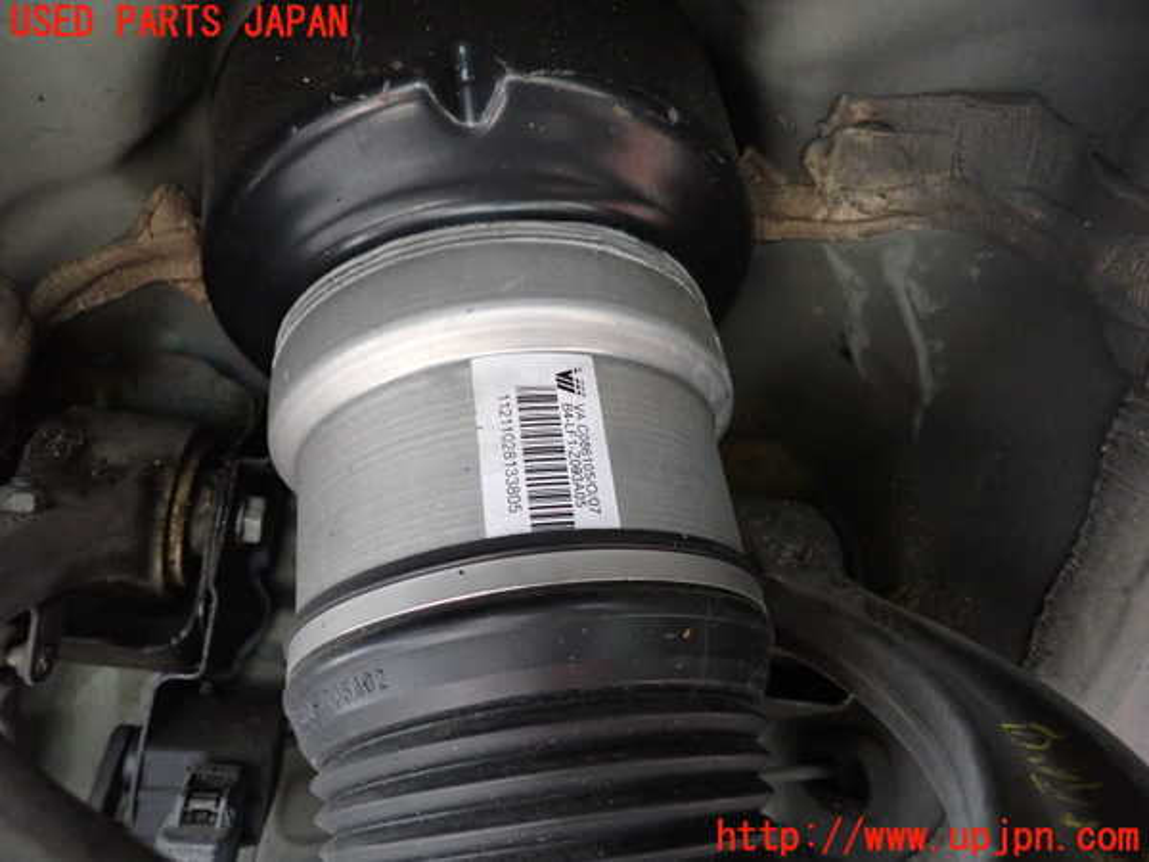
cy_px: 431
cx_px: 574
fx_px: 830
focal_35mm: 25
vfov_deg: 54.9
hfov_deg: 69.4
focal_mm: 4.5
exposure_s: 1/25
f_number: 2
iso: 800
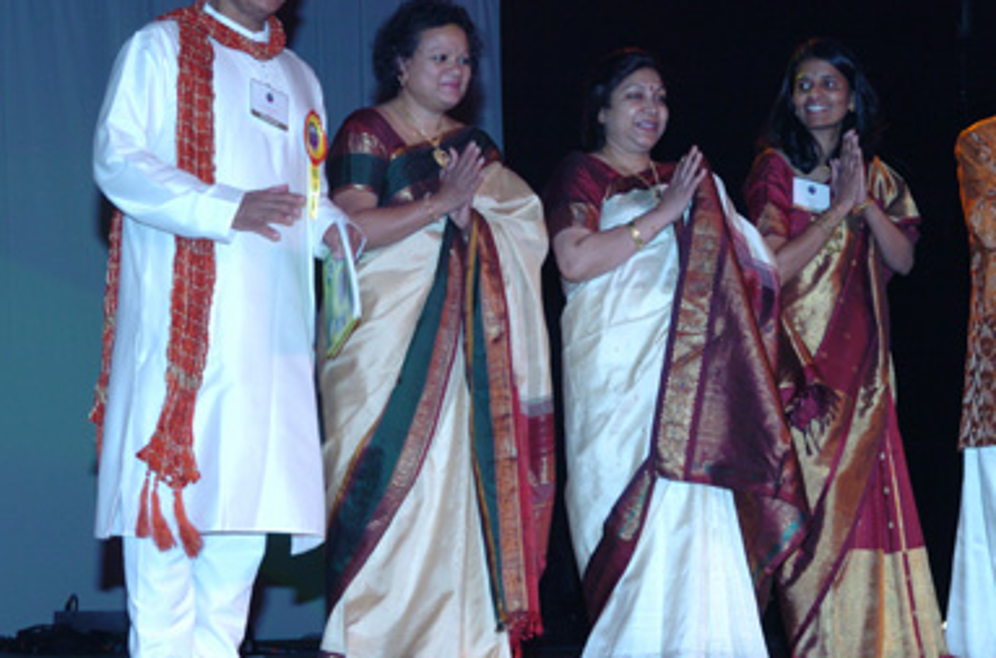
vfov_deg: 14.5
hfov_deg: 21.7
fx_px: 2593
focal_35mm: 94
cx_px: 611
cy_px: 295
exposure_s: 1/125
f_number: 4.5
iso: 400
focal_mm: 40
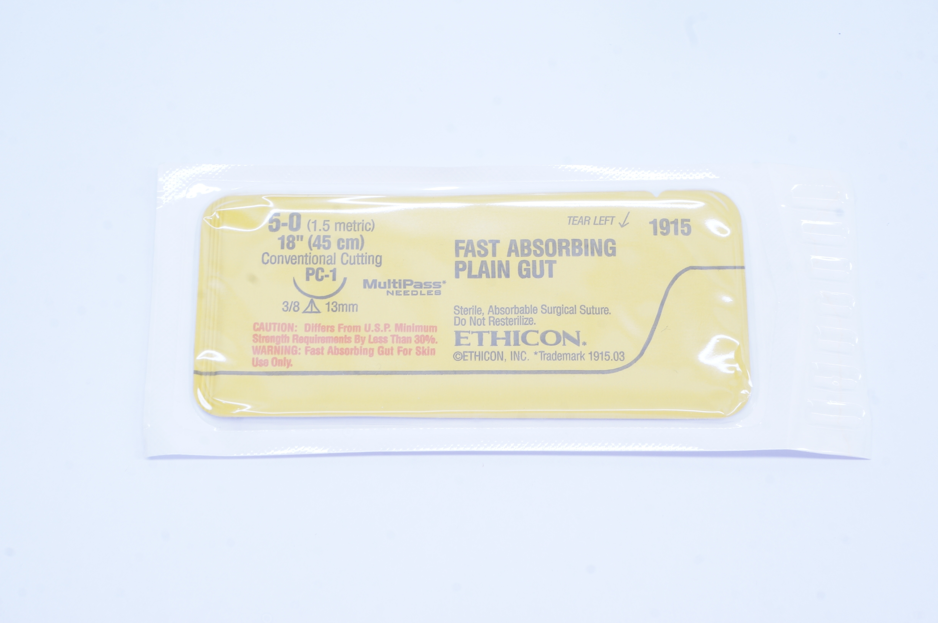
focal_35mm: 63
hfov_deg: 31.9
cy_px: 312
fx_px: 1640
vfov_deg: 21.5
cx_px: 469
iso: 400
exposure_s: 1/10
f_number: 16
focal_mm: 42
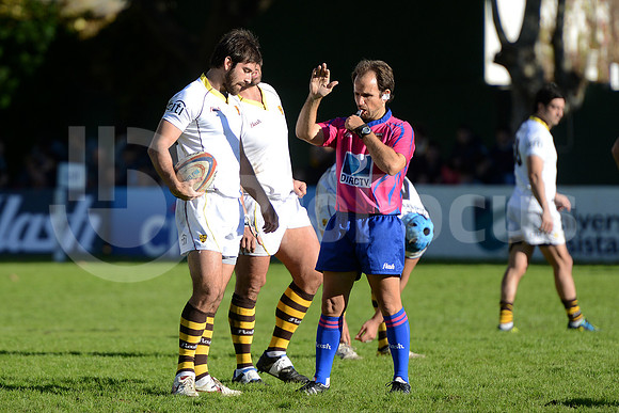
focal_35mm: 270
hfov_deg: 7.6
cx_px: 310
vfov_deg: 5.1
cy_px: 206
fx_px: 4643
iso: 400
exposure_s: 1/1250
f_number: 4
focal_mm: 270
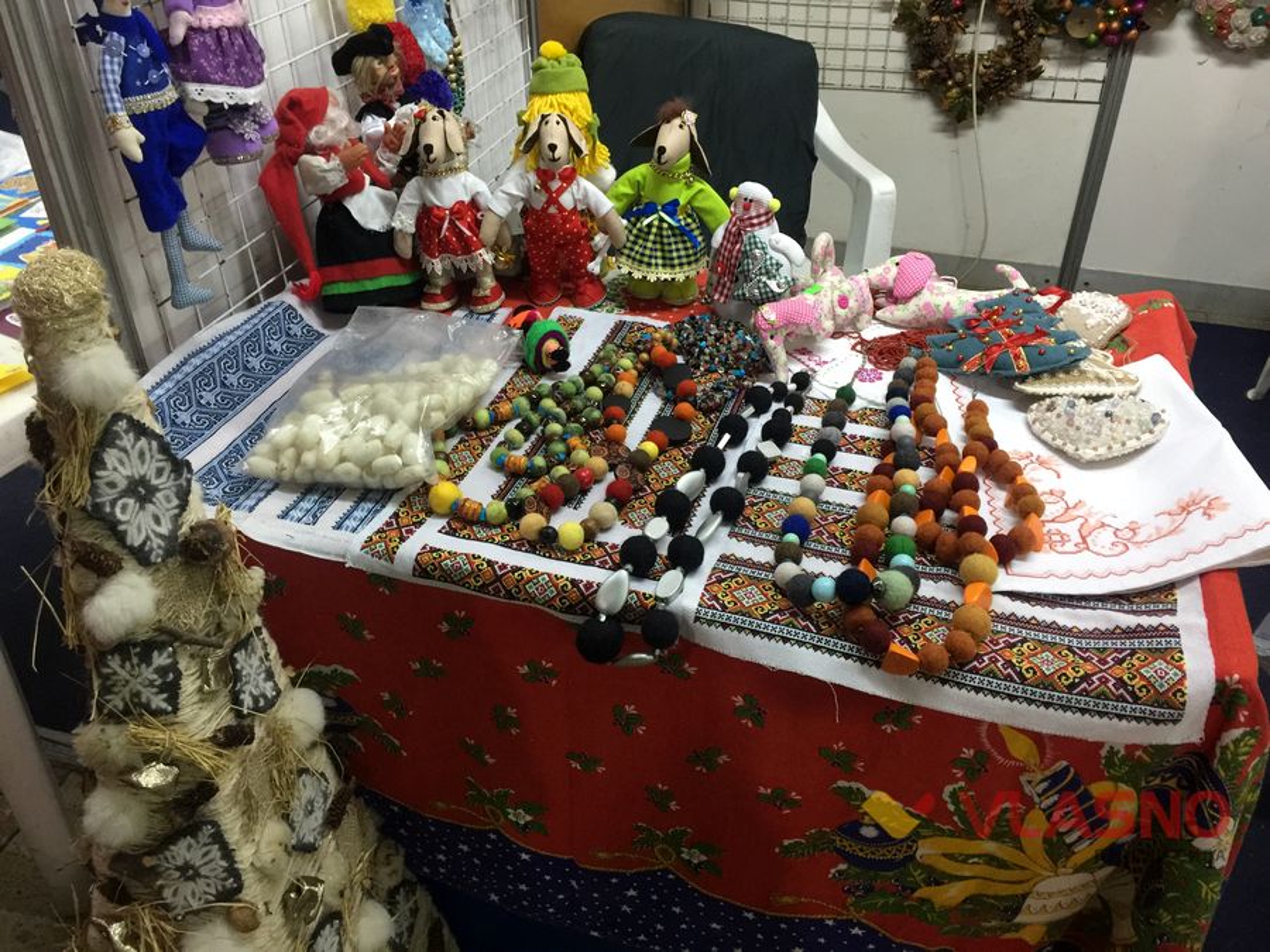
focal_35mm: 29
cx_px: 635
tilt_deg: -35.6
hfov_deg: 61.7
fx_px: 1064
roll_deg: +1.1
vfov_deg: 48.2
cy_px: 476
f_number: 2.2
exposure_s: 1/17
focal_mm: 4.15
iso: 125
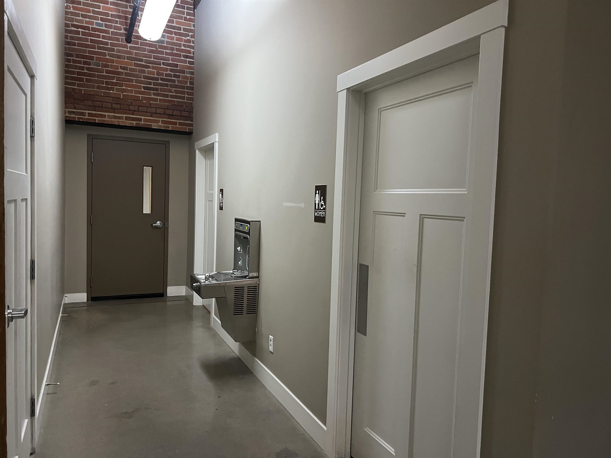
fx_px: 459
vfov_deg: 53.1
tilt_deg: -3.3
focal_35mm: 26
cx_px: 306
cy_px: 229
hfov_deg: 67.3
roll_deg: -1.2
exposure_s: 1/40
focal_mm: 5.7
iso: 500
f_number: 1.5
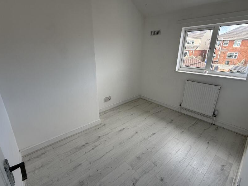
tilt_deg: -18.6
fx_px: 129
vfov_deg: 71.6
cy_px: 93
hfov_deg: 87.8
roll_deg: -0.6
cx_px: 123
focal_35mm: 18
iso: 64
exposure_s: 1/175
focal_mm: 2.22
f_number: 2.2
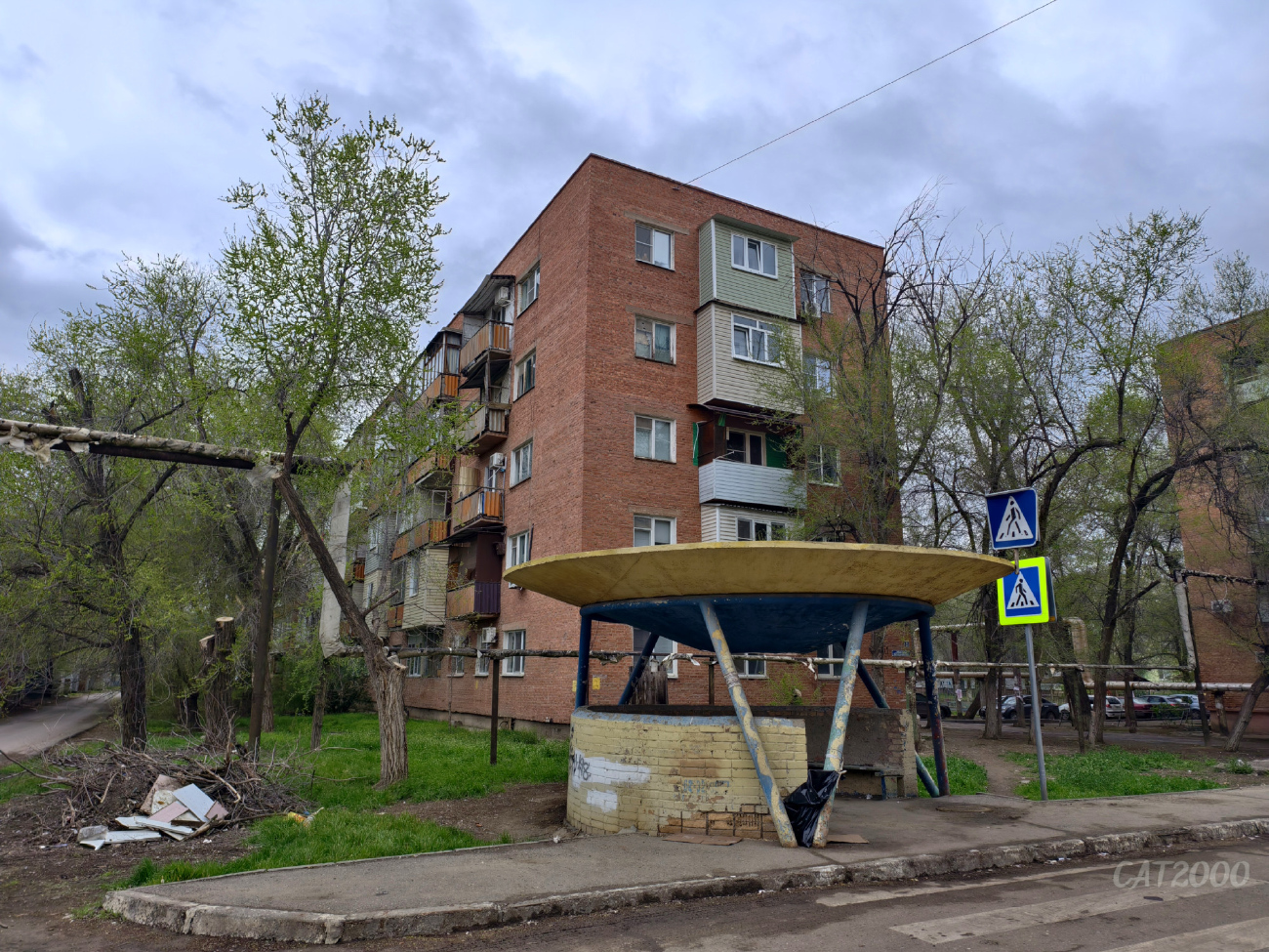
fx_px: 843
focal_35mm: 23
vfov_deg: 58.9
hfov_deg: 73.9
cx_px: 634
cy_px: 476
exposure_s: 1/318
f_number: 1.57
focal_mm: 6.54
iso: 72
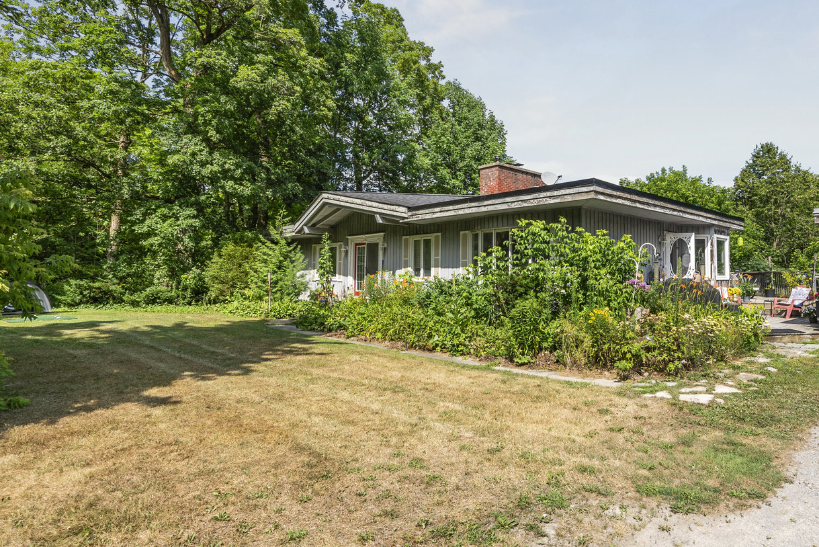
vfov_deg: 59.5
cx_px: 505
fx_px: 478
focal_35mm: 21
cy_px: 255
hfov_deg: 79.9
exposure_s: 1/60
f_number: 13
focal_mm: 16
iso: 80
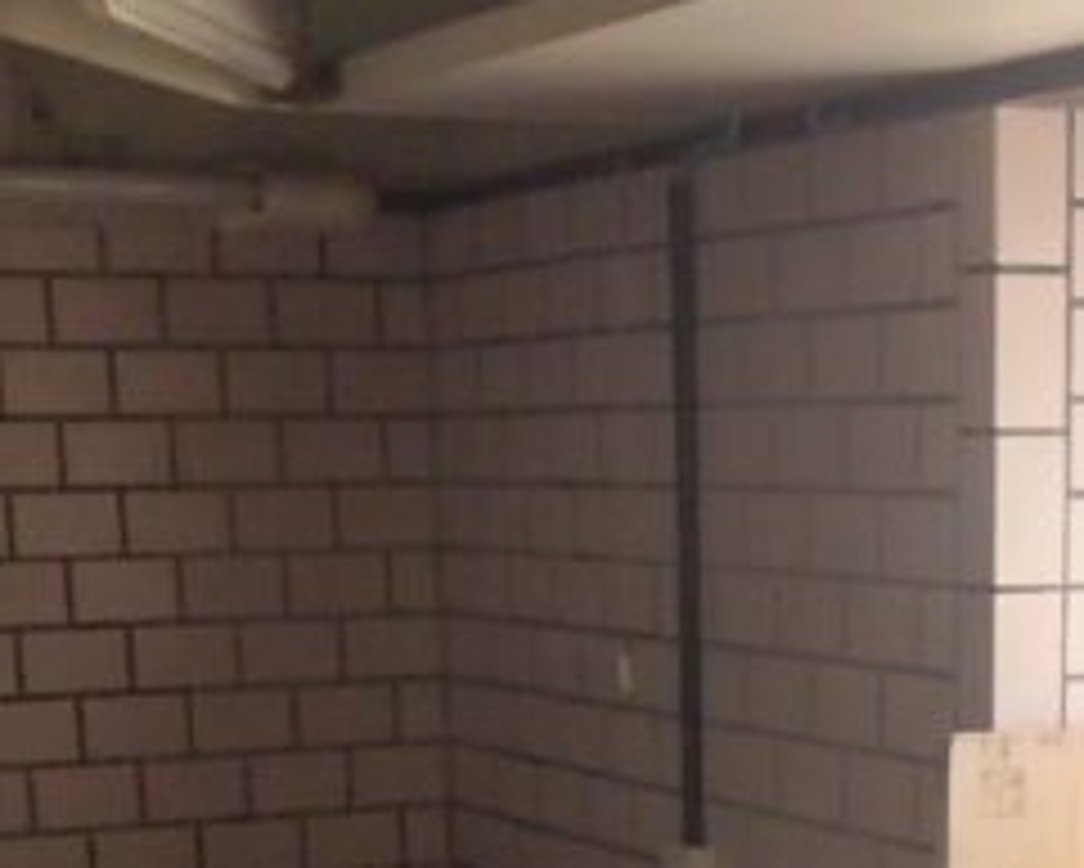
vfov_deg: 15.9
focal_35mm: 87
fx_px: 2792
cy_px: 1394
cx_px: 859
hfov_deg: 21.7
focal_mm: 3.7
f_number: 3.5
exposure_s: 1/40
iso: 320
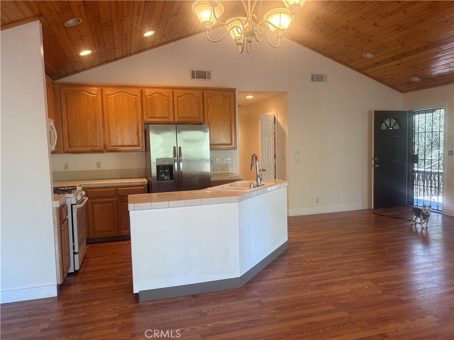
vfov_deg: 53.1
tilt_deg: -3.5
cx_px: 227
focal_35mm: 26
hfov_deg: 67.3
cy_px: 170
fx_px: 341
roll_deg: +2.3
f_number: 1.6
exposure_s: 1/60
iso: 80
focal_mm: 5.96
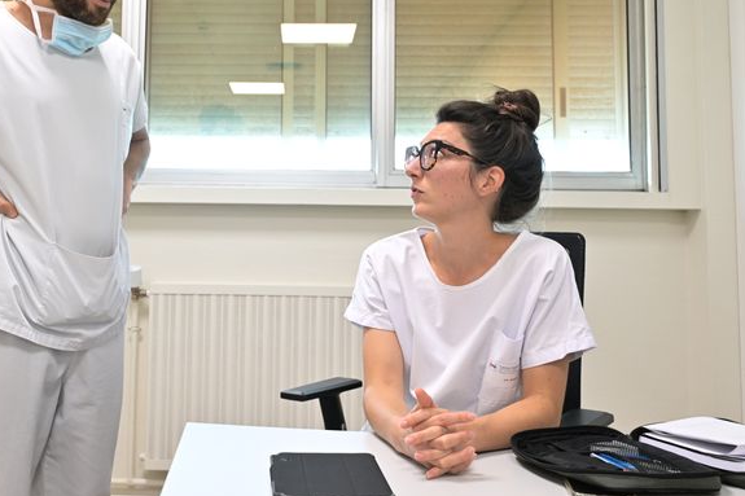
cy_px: 166
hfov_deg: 50.2
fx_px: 786
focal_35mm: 38
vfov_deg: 34.7
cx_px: 284
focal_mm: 28
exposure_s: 1/100
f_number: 5
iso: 1600
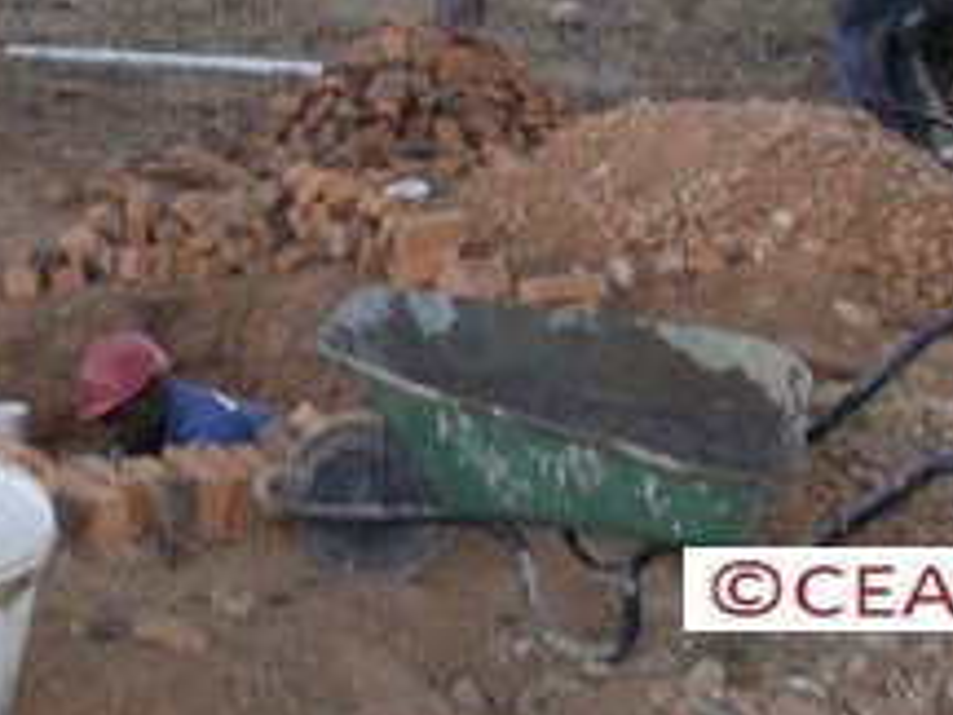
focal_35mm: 60
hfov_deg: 31.6
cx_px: 245
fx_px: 1652
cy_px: 26
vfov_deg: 23.5
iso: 80
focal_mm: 4.1
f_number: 3.3
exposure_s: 1/100
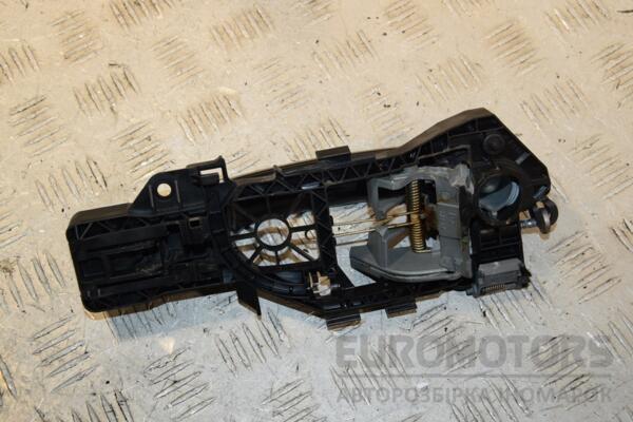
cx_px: 316
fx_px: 1002
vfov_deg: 23.8
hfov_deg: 35.1
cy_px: 211
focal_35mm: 57
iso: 800
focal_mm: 38
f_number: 9
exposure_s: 1/200
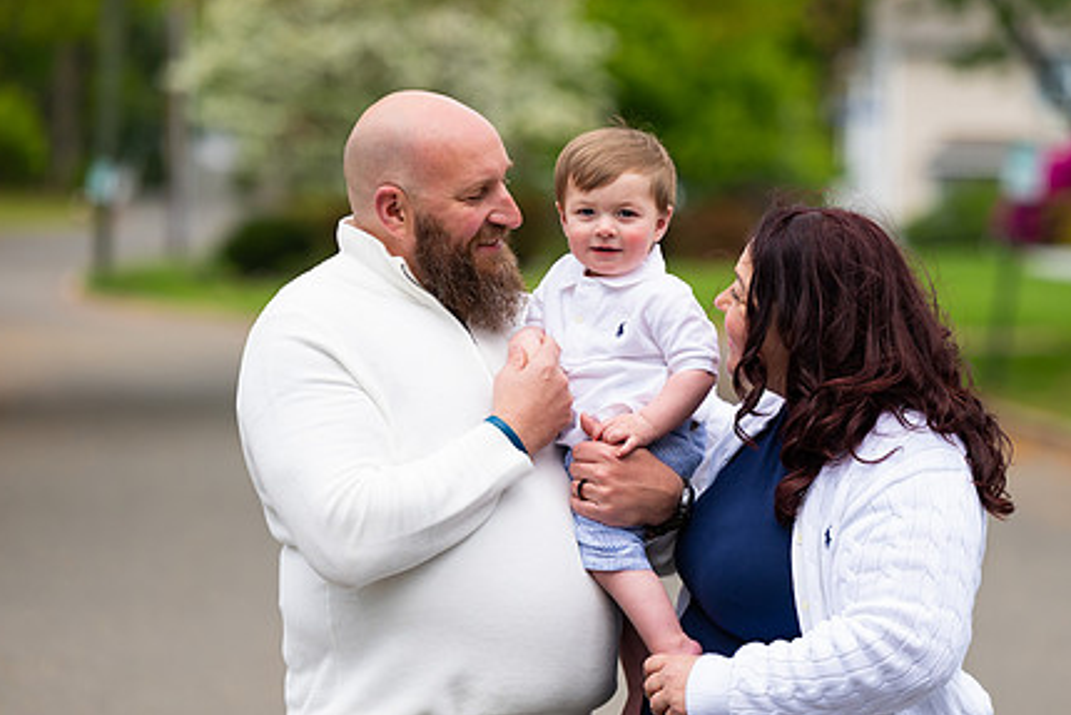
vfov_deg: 6.9
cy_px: 344
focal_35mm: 200
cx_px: 666
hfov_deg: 10.3
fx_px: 5952
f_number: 3.2
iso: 200
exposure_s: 1/2000
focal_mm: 140
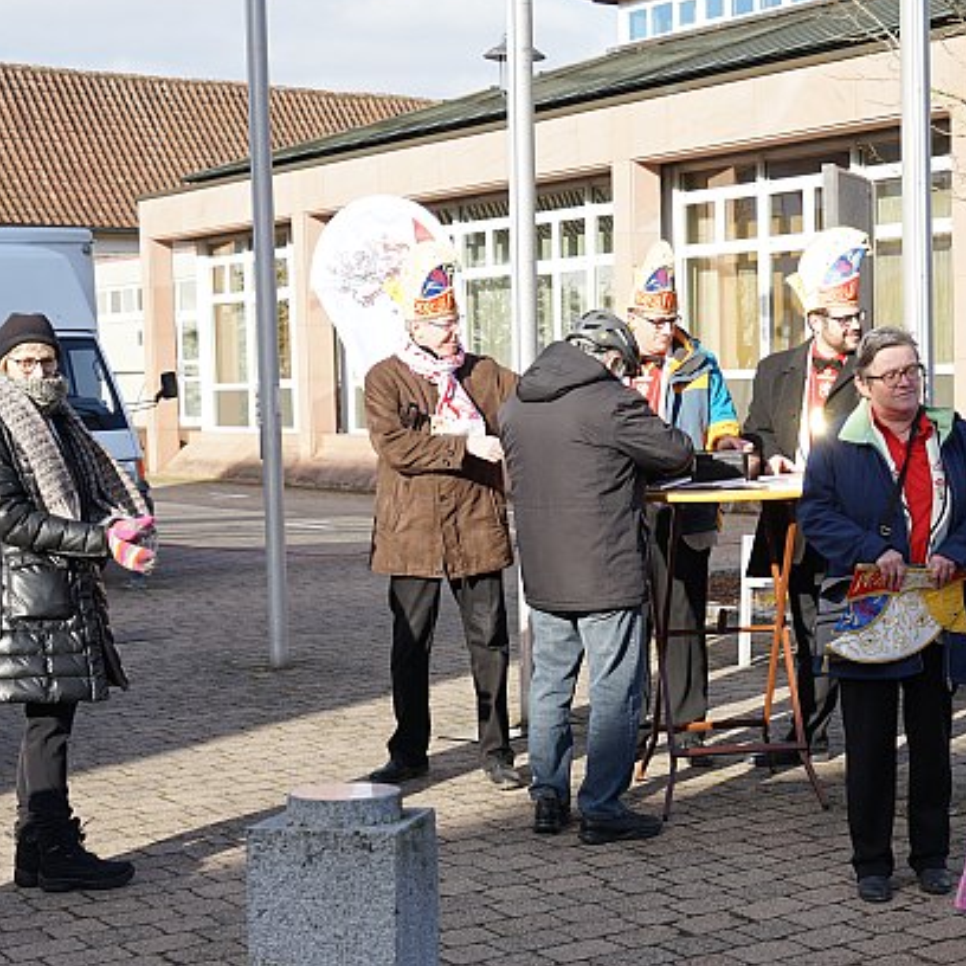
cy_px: 559
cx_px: 767
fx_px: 2021
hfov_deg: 26.4
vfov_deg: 26.9
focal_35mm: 64
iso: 100
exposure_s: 1/125
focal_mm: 41
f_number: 8
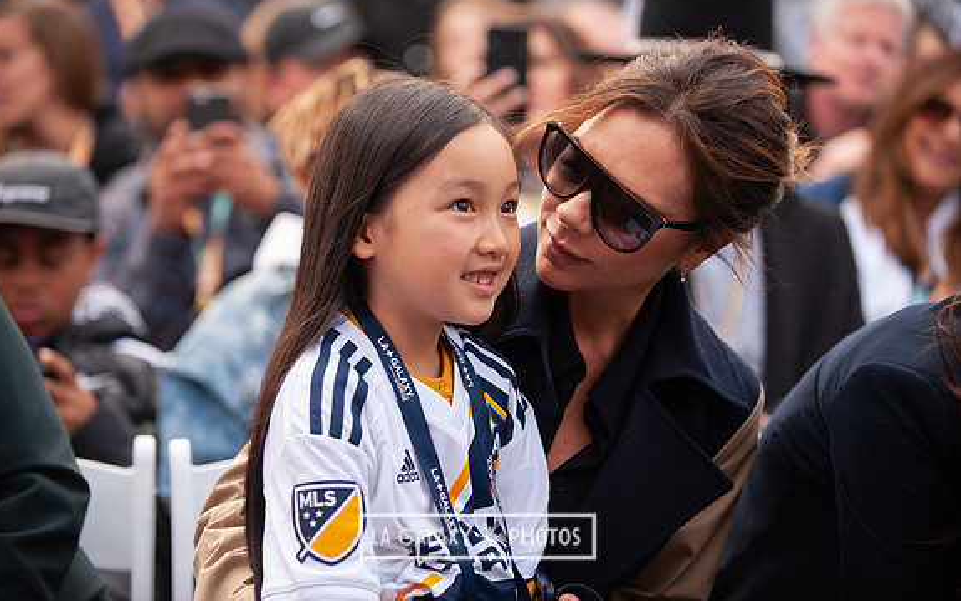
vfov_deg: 12.5
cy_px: 285
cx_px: 477
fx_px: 2751
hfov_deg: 19.8
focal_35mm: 105
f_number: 2.8
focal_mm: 102
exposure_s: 1/1250
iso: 640
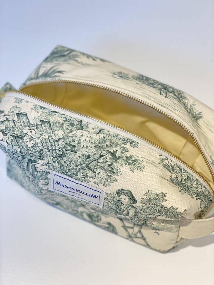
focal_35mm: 52
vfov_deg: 36.8
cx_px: 107
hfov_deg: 28.0
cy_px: 142
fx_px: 429
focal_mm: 6
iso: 100
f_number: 2
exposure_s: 1/100
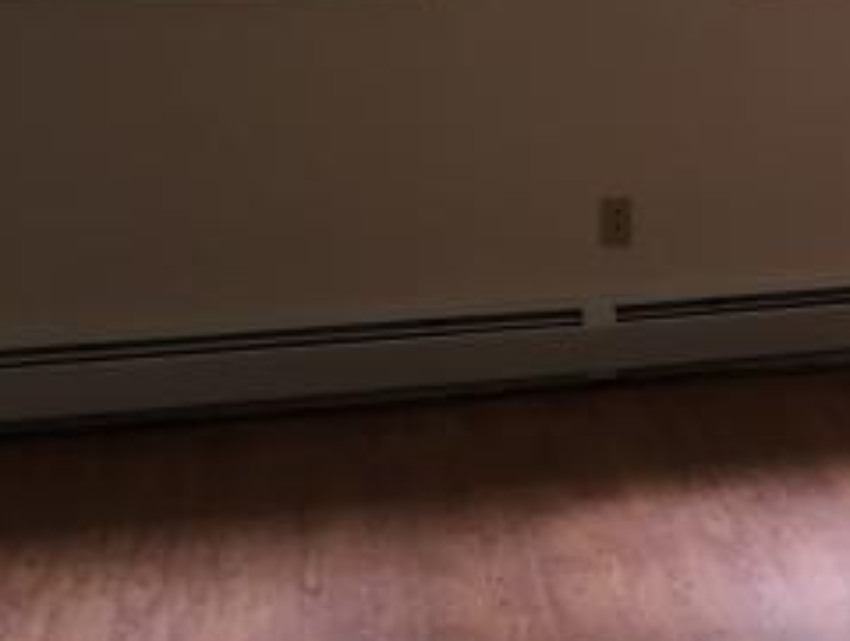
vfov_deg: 21.0
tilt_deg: -10.7
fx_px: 1722
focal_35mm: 70
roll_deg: -0.5
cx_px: 878
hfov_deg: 26.1
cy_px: 216
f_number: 2.2
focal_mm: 4.15
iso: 32
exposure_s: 1/30
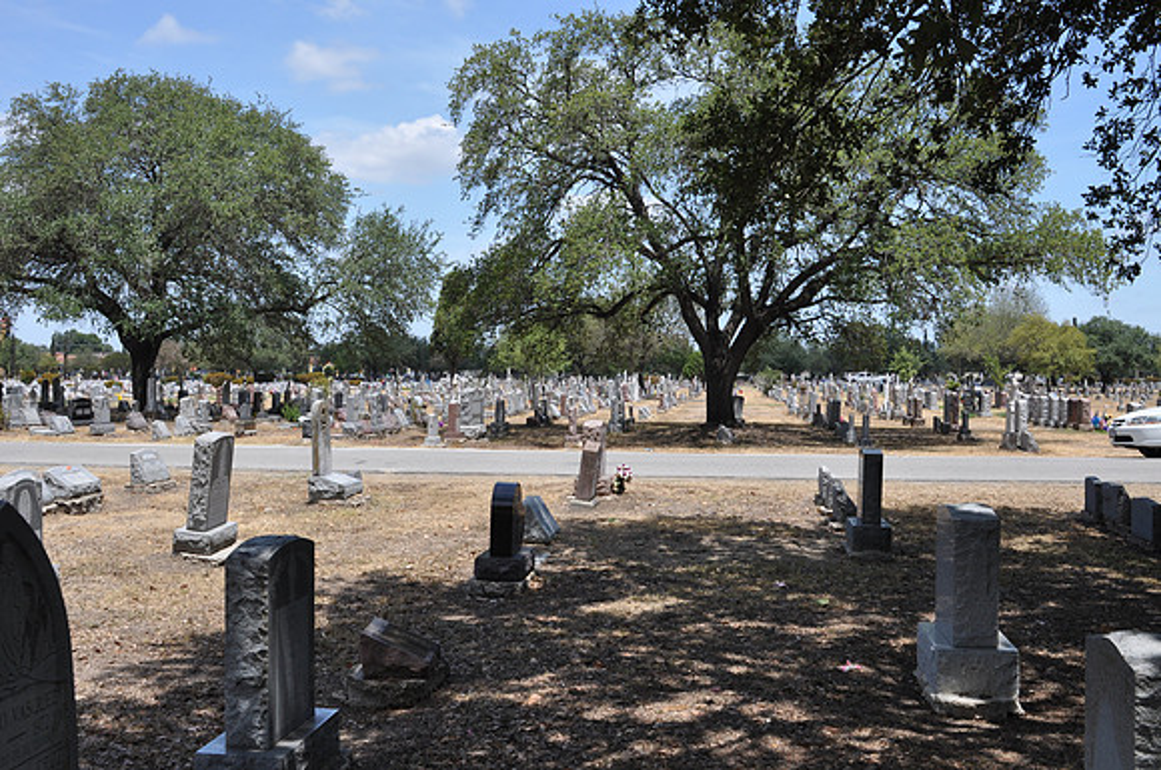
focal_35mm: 36
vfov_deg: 36.8
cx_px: 580
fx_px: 1159
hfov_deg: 53.2
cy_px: 385
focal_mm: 24
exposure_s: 1/250
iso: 200
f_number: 8
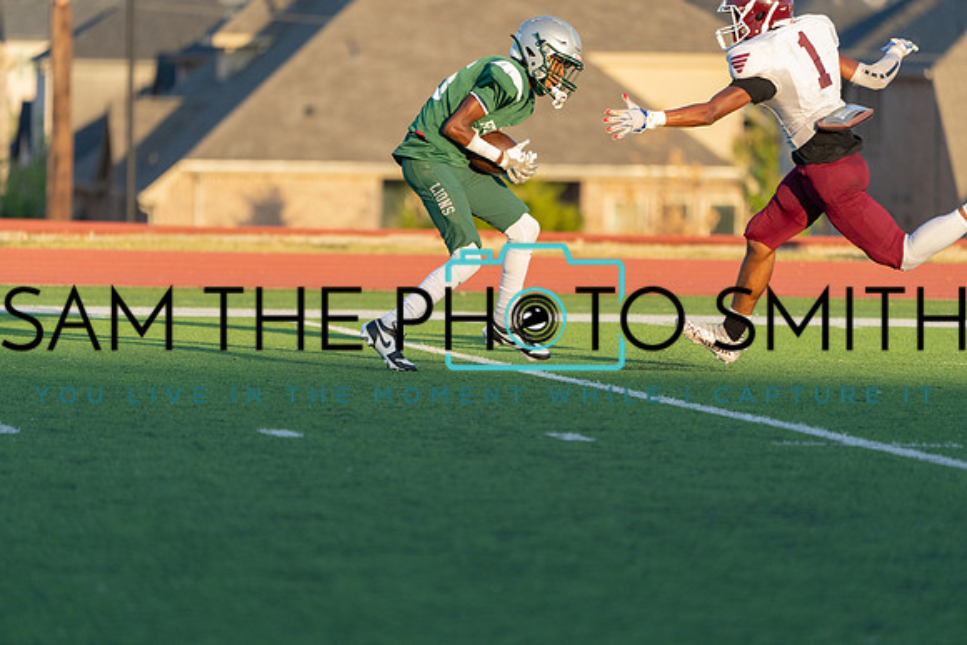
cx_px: 484
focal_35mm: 400
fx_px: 10746
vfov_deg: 3.4
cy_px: 322
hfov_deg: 5.2
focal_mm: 400
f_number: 5.6
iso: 1600
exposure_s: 1/1250
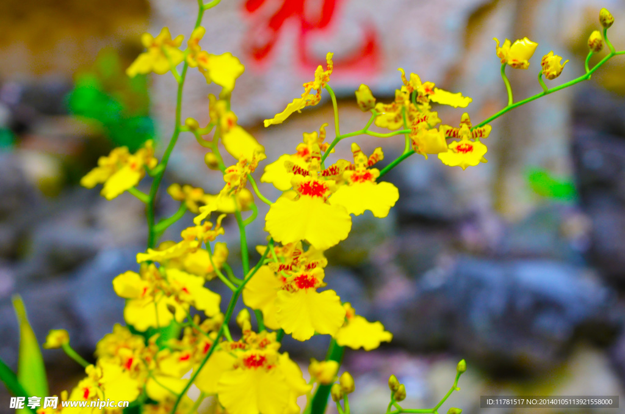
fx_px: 1299
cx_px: 312
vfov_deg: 18.1
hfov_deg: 27.0
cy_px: 207
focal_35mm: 75
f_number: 7.1
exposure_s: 1/60
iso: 400
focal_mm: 50
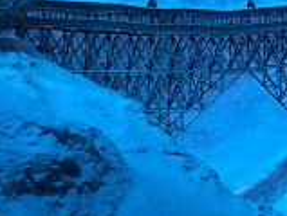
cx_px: 276
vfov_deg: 15.0
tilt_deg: +10.8
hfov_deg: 20.9
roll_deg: +0.1
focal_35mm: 91
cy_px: -114
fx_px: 756
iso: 200
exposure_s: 1/33
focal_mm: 4.15
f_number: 2.2
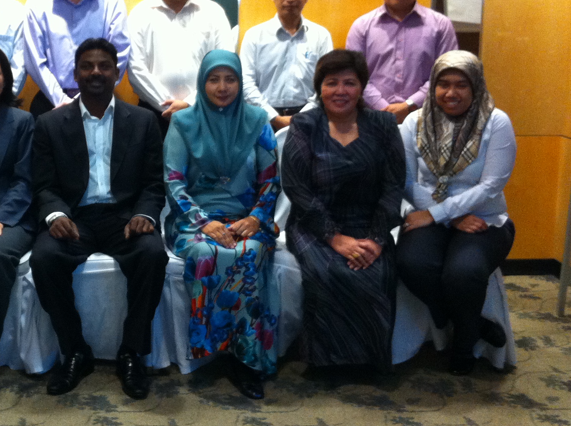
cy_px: 143
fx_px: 1054
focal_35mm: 64
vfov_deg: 22.8
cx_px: 87
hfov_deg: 29.4
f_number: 2.8
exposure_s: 1/15
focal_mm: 3.85
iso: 250
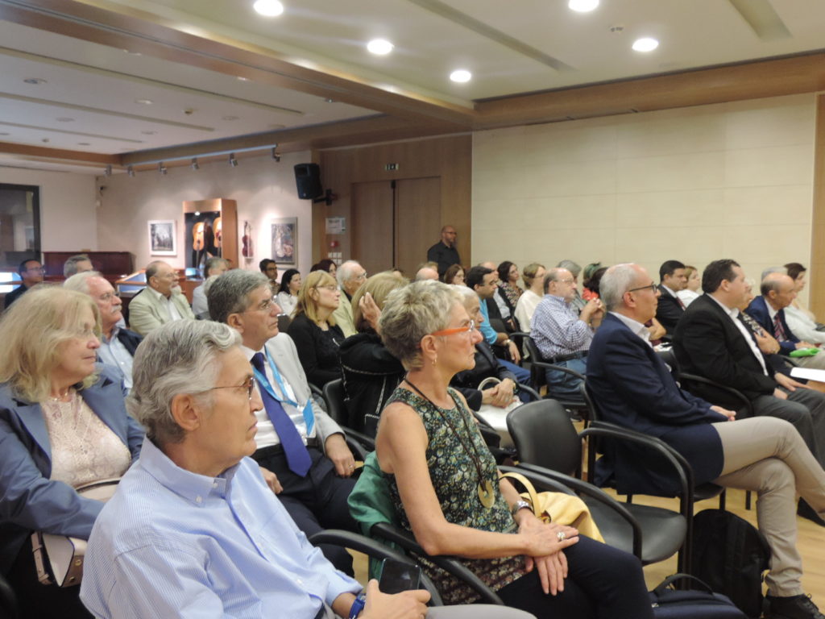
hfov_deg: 60.0
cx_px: 412
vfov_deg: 46.8
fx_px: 715
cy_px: 310
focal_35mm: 30
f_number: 3.1
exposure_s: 1/20
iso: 400
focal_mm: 5.3
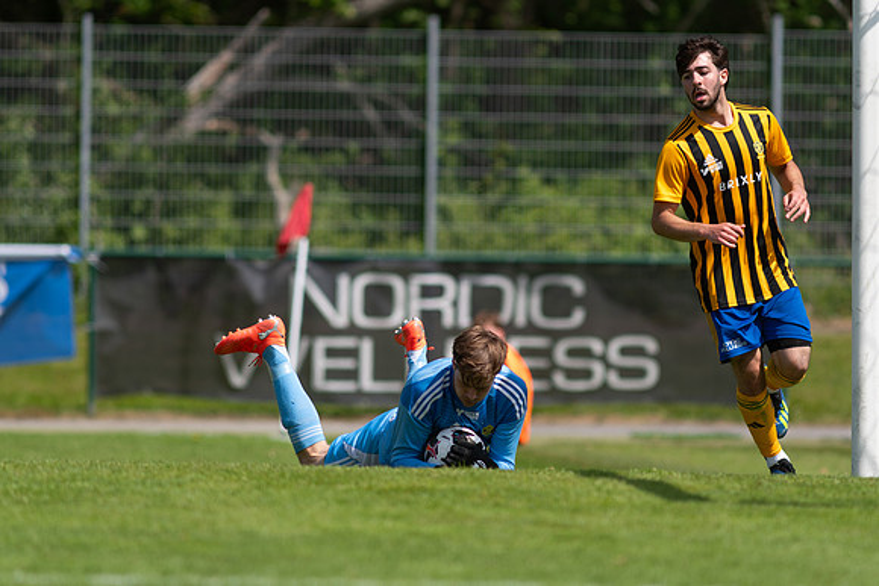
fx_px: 10990
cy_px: 293
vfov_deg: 3.1
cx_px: 440
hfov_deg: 4.6
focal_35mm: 450
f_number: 3.2
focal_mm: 300
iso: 100
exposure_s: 1/1600
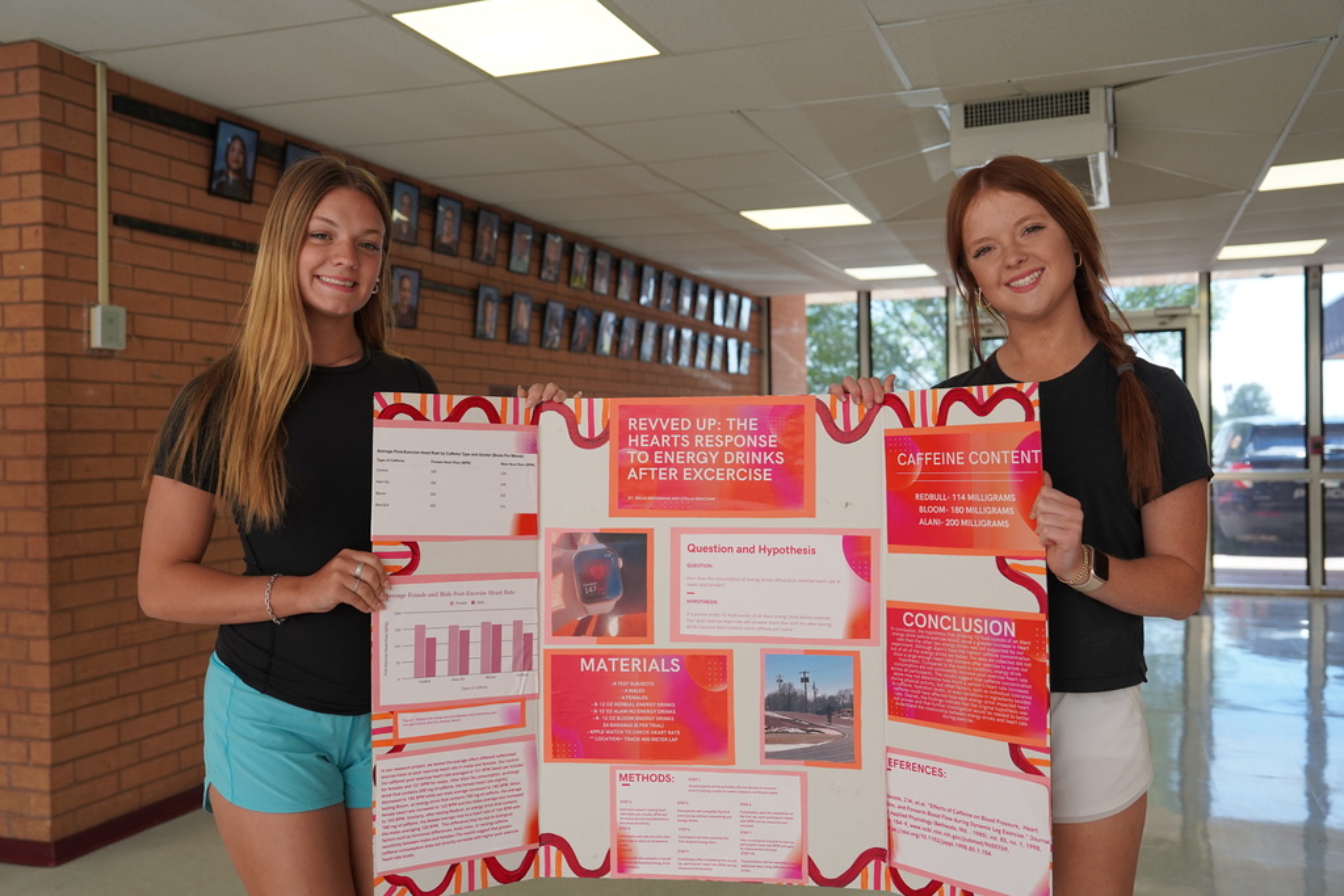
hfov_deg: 60.3
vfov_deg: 42.3
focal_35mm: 31
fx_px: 1157
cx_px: 672
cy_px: 448
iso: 200
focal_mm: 31
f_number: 4
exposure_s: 1/160
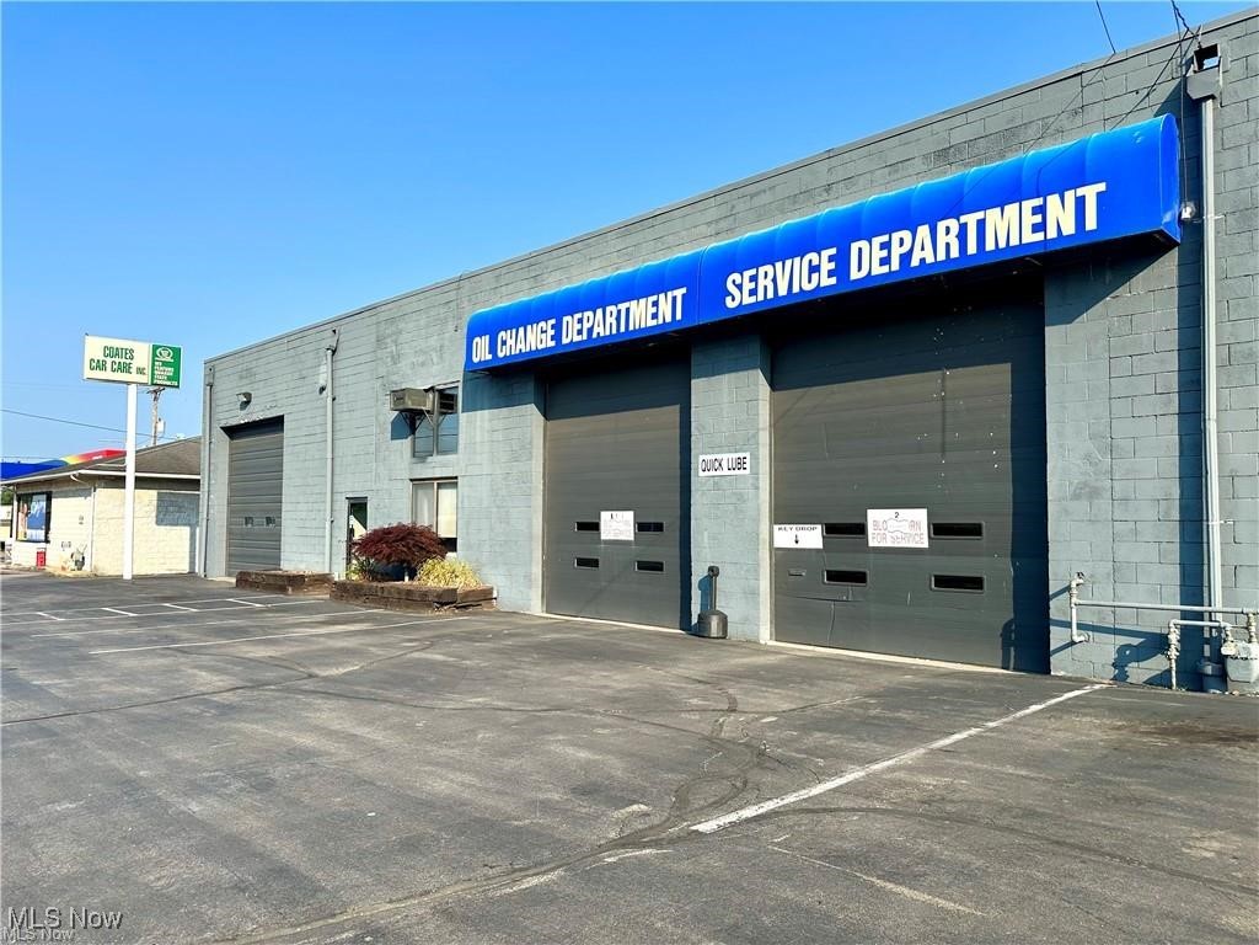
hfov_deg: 71.6
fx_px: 873
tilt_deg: +2.6
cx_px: 630
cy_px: 472
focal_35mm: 24
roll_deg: +0.1
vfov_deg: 56.8
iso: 80
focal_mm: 6.86
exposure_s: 1/3058
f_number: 1.78
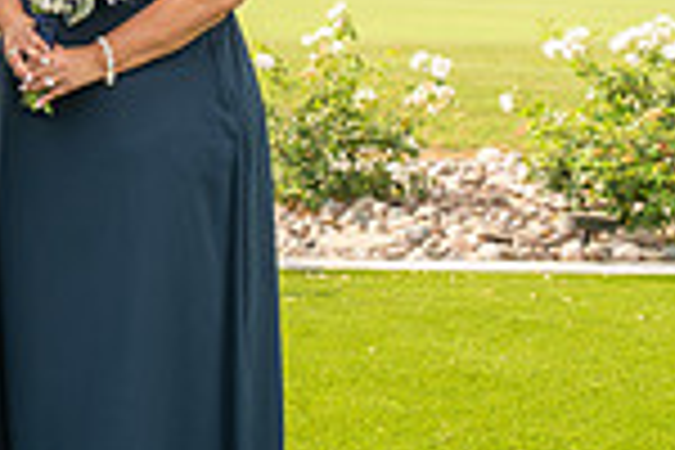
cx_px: -612
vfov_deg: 10.9
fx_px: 2325
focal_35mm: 124
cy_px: -20
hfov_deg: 14.2
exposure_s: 1/200
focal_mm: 32
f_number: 6.3
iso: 200
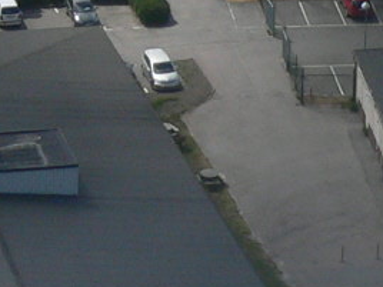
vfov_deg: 6.4
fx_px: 2379
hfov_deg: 9.1
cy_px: -551
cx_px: -70
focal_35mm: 215
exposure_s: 1/500
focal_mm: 6
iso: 80
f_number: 4
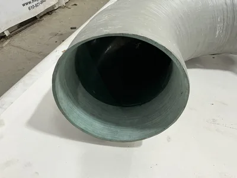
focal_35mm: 28
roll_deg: -4.6
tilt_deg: -43.2
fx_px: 192
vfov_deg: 49.7
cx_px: 118
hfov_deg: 63.4
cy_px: 89
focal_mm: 3
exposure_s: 1/60
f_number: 1.8
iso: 125
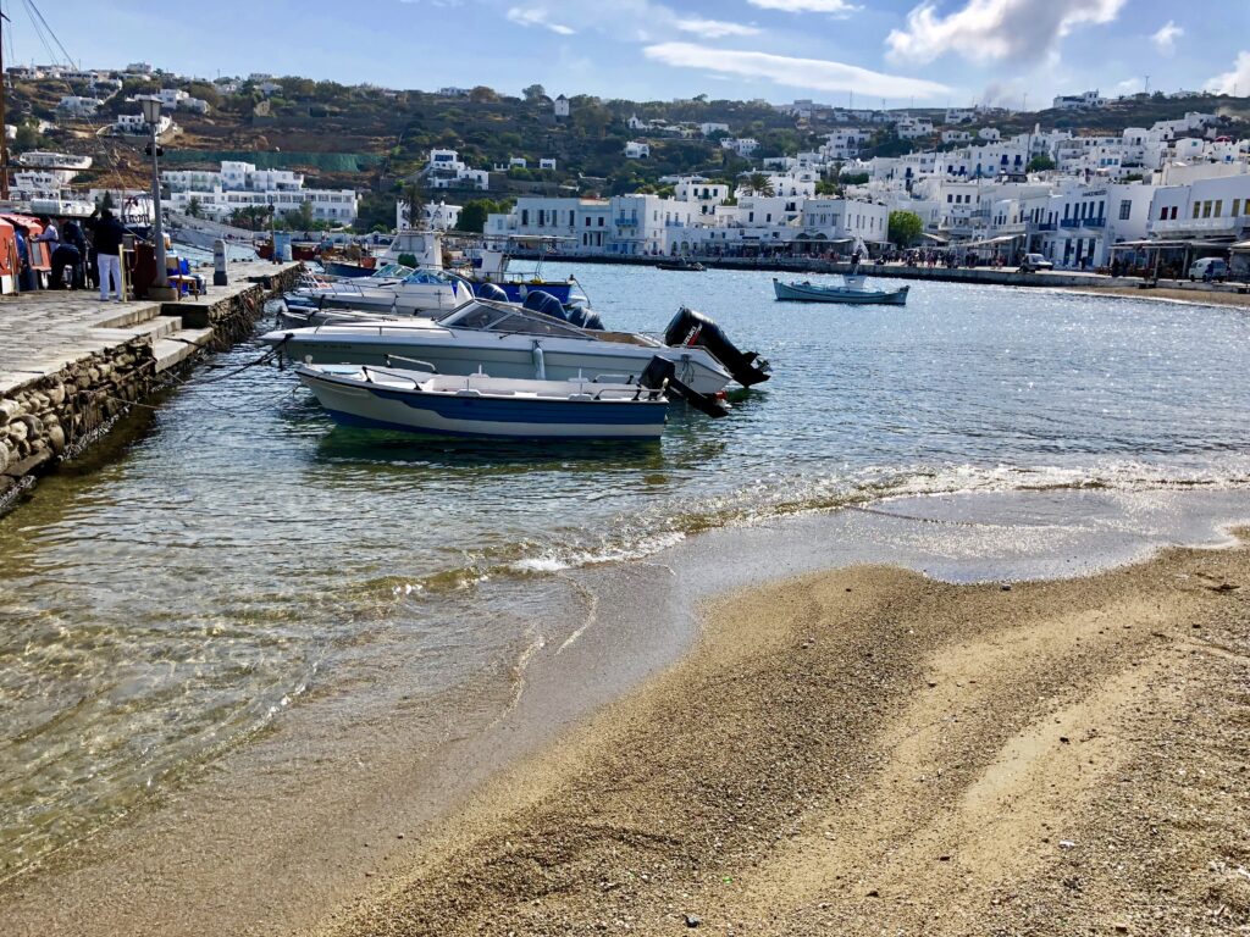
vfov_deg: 49.7
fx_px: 1011
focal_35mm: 28
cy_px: 468
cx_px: 625
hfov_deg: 63.4
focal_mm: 4
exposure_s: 1/2667
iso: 20
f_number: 1.8
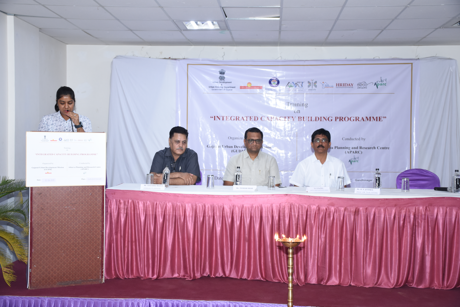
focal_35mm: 48
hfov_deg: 41.1
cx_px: 230
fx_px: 613
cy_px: 154
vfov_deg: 28.1
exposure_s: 1/100
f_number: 4
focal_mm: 32
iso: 800
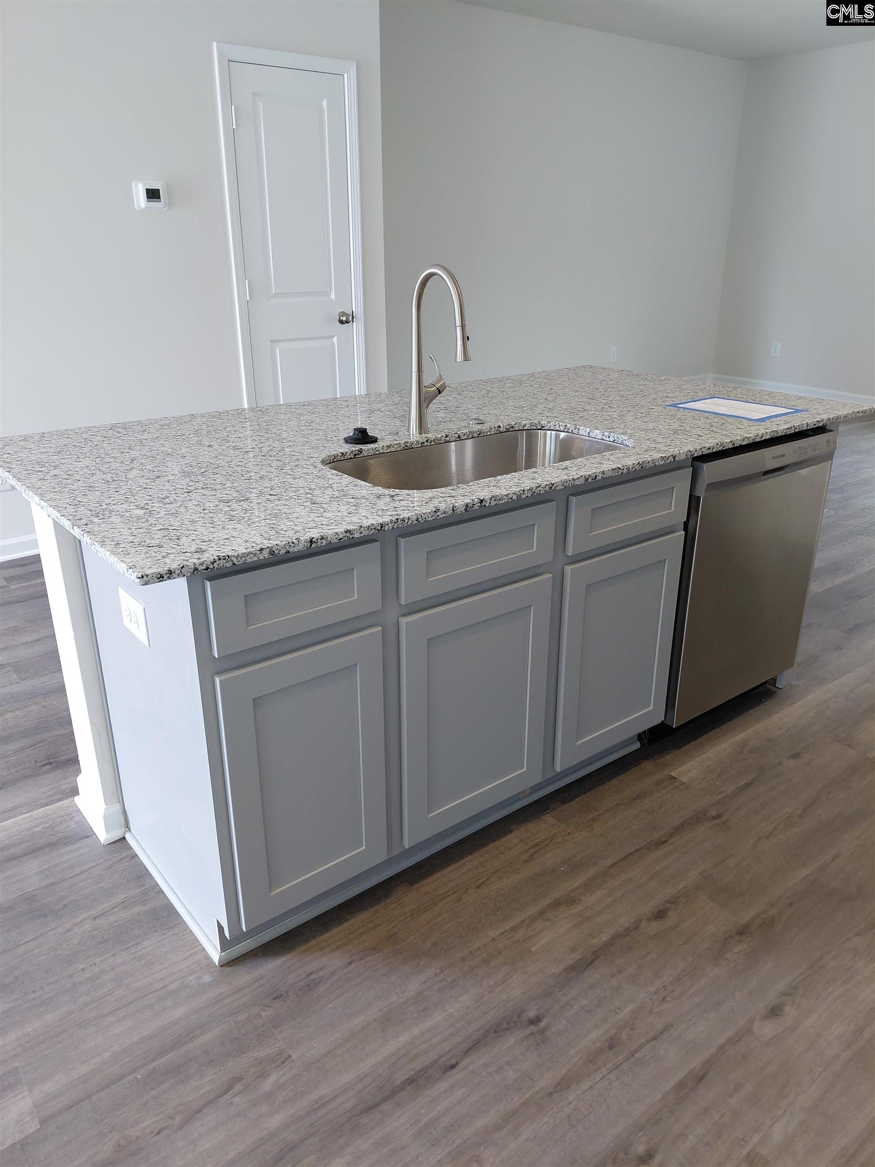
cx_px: 438
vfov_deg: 69.4
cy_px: 584
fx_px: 843
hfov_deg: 54.9
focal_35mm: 25
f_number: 1.8
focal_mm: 4.69
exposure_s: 1/120
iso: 250
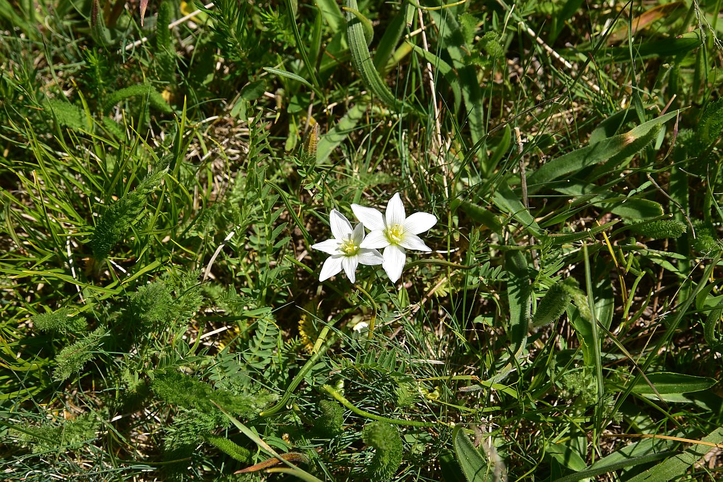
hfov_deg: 39.6
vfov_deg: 27.0
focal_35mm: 50
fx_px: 1004
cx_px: 362
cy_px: 241
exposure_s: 1/125
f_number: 13
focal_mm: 50
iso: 100
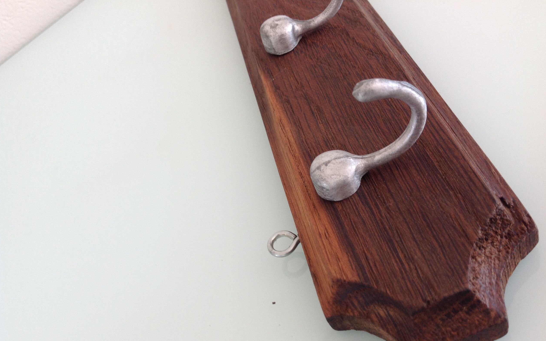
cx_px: 274
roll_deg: +31.2
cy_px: 194
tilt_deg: -44.2
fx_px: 565
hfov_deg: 51.5
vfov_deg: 33.5
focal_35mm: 38
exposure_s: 1/40
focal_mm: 4.28
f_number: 2.4
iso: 64
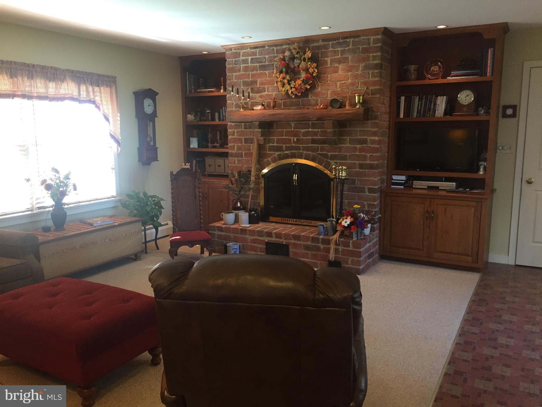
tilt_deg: -8.4
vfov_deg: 48.2
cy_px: 204
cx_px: 271
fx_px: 454
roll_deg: -1.2
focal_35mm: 29
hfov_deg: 61.7
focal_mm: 4.15
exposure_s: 1/30
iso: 125
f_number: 2.2
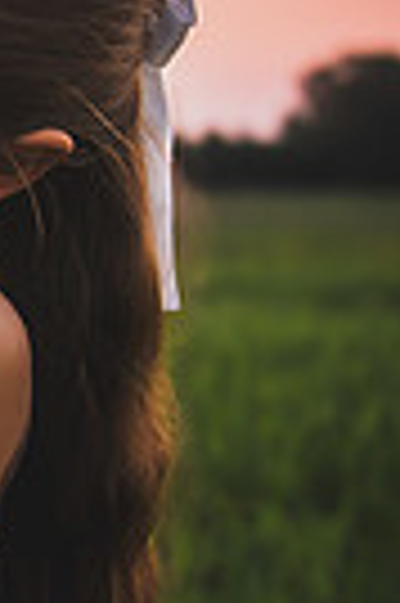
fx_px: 1955
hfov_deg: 9.3
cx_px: -804
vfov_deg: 17.5
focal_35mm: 117
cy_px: 205
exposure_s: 1/1000
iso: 200
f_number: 2.8
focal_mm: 27
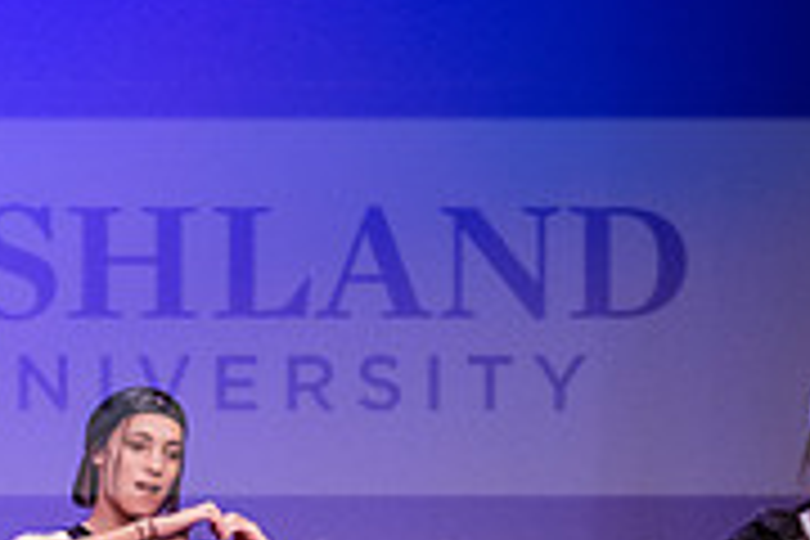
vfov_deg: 2.4
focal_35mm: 579
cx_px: -454
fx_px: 13026
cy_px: 664
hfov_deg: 3.5
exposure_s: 1/320
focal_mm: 180
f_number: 3.5
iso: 4000
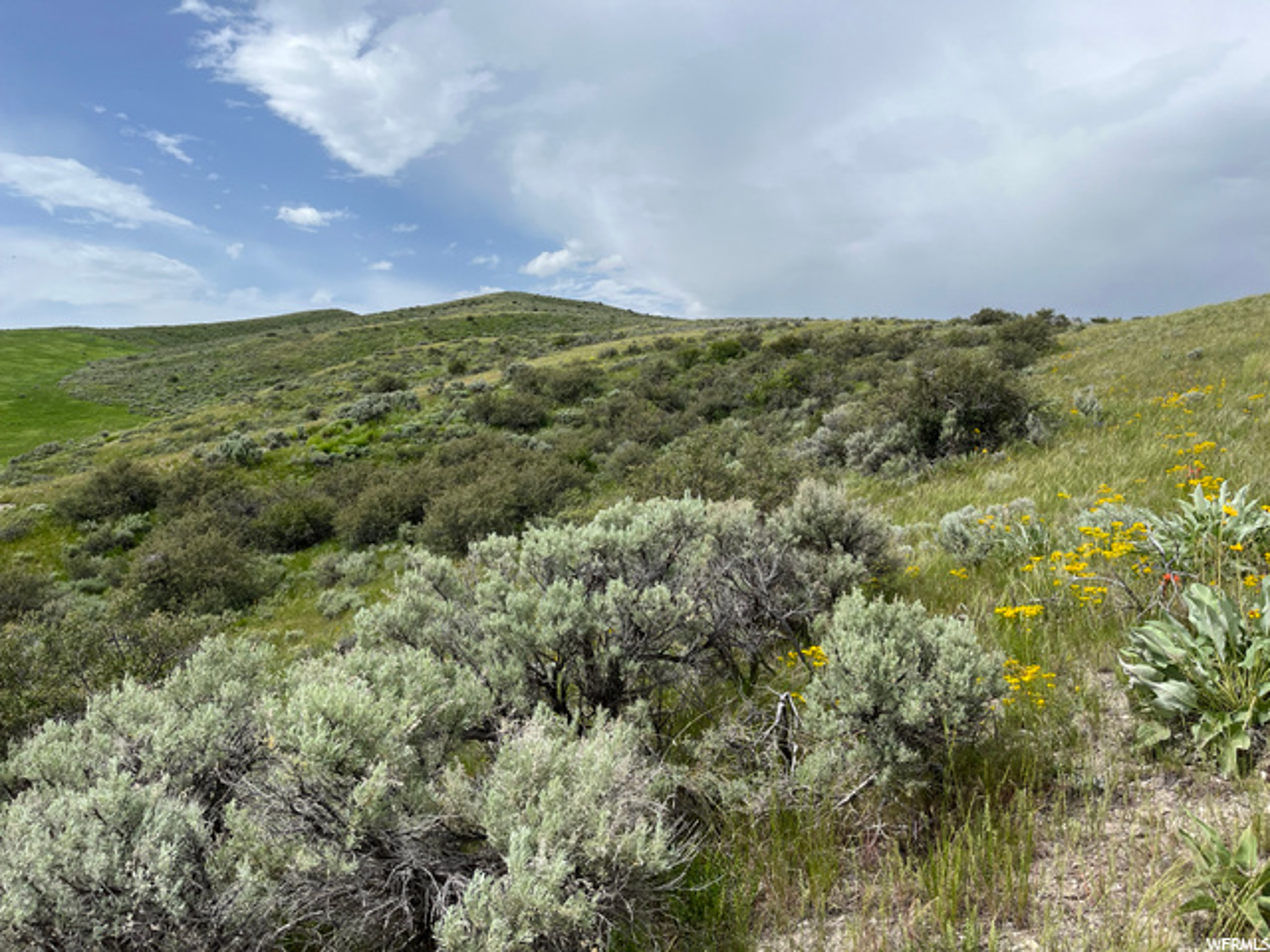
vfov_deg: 53.1
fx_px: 954
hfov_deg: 67.3
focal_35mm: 26
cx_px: 635
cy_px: 476
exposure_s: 1/4149
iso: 50
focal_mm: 5.1
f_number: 1.6
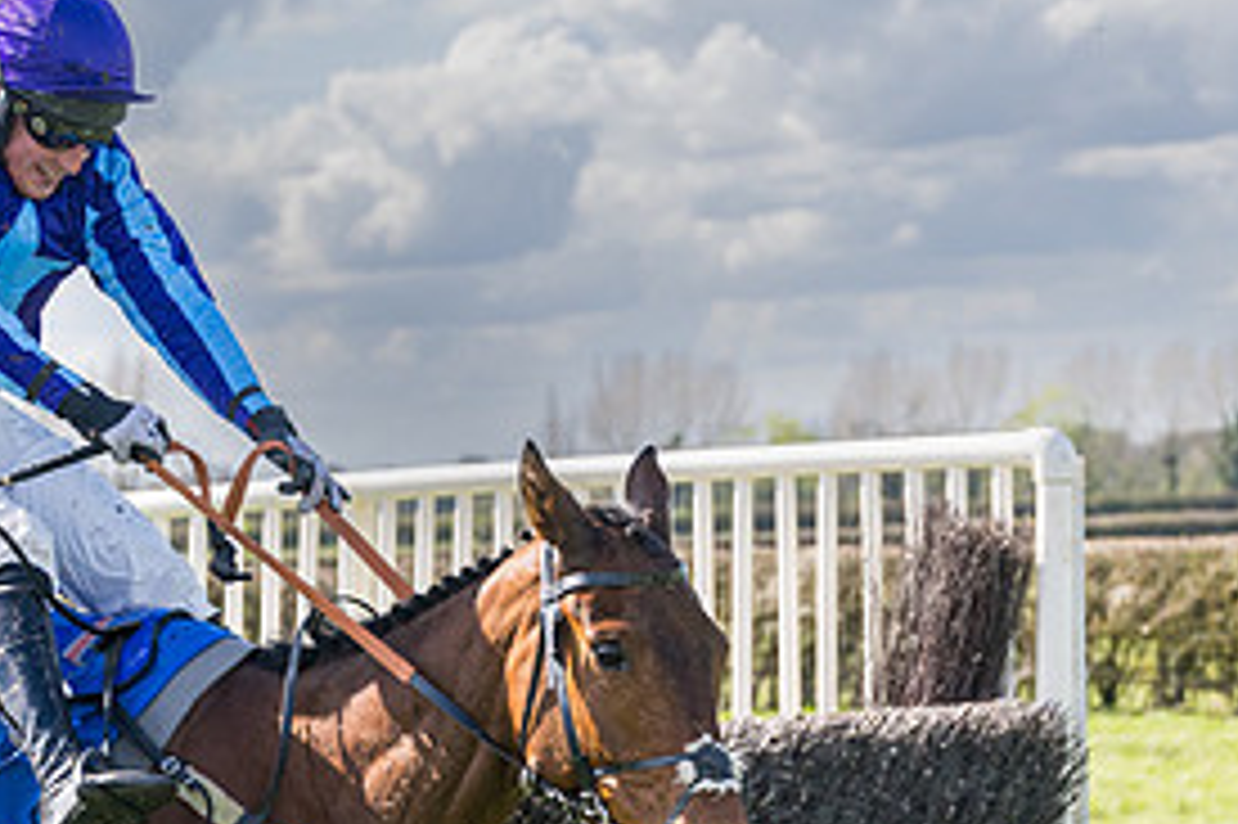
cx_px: -138
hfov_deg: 10.2
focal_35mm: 200
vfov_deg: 6.8
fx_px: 6873
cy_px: 779
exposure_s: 1/2000
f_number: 4
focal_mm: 70
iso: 400
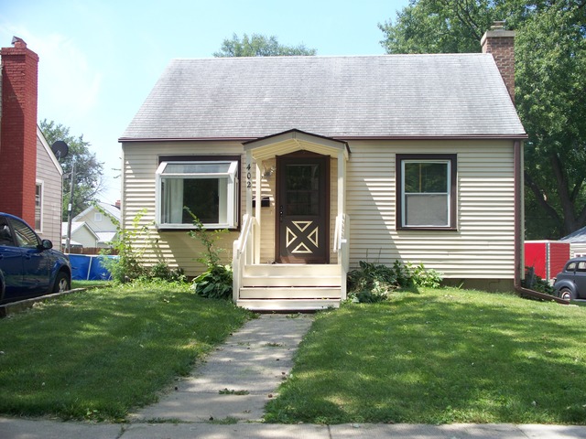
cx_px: 293
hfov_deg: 40.4
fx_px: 796
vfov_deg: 30.9
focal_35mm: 47
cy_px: 220
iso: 64
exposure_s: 1/400
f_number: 2.9
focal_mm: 9.86
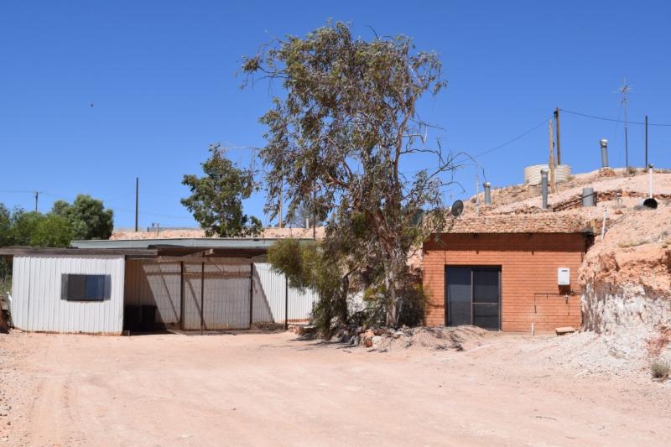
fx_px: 839
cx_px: 336
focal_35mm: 45
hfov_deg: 43.6
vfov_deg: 29.9
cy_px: 224
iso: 200
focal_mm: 30
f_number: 11
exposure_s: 1/500
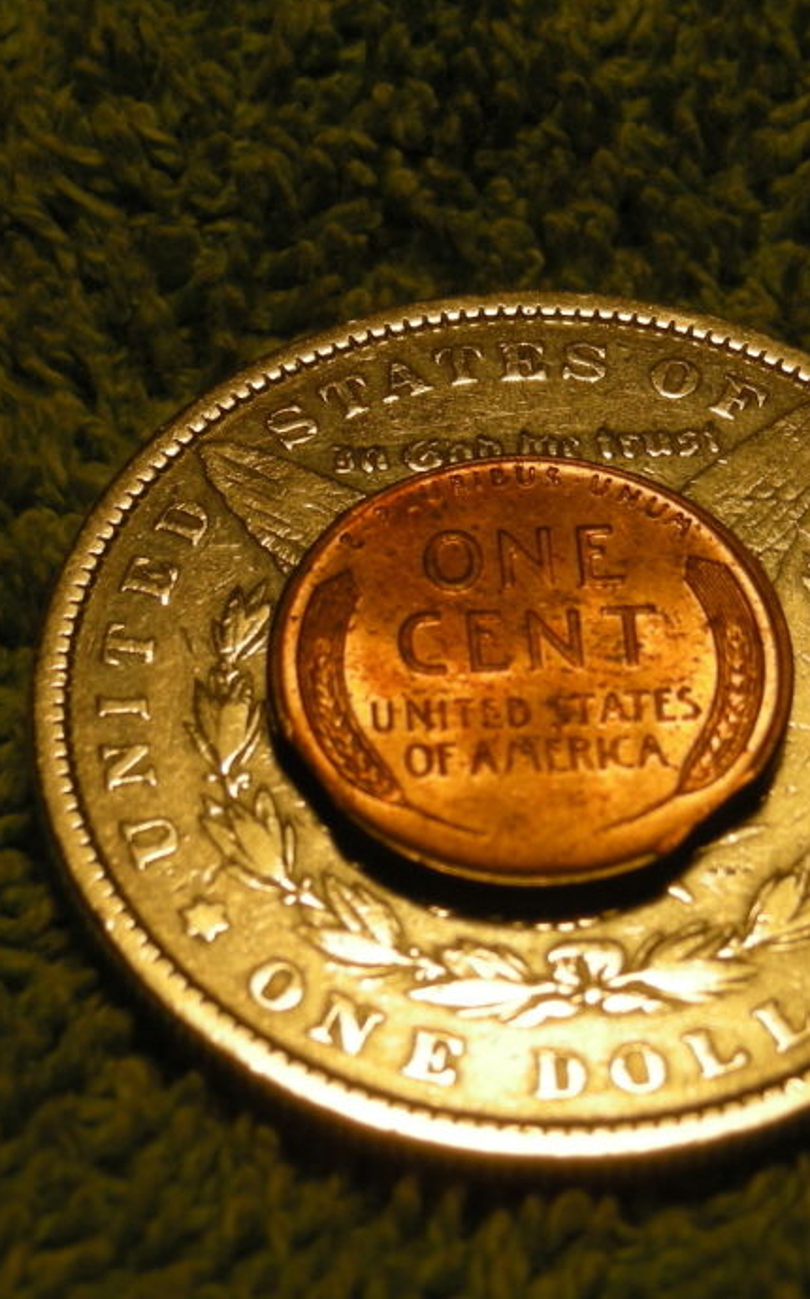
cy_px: 633
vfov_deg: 17.8
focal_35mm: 117
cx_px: 524
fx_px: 4137
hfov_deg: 11.2
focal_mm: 12.3
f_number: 3.9
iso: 50
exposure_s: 1/132
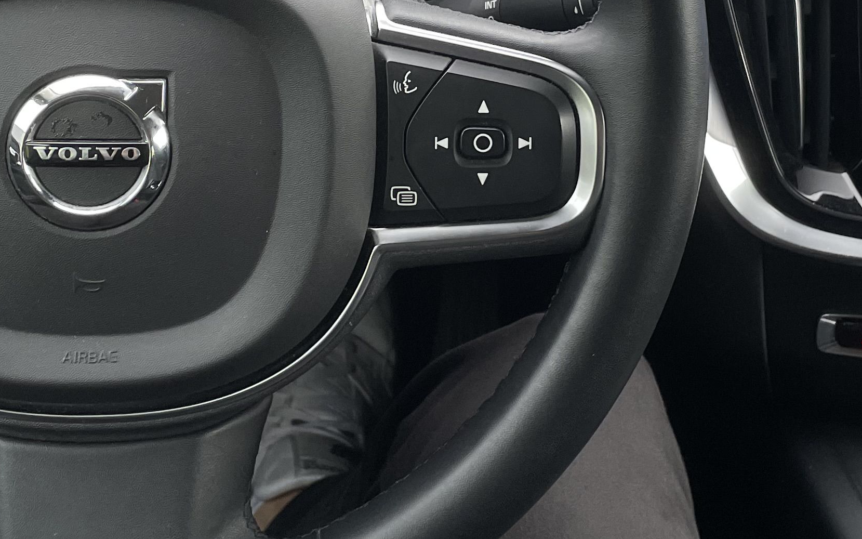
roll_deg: +0.2
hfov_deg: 30.5
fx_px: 1574
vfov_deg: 19.1
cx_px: 536
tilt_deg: -28.8
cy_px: 58
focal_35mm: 67
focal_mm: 4.2
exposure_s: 1/115
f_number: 1.6
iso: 125
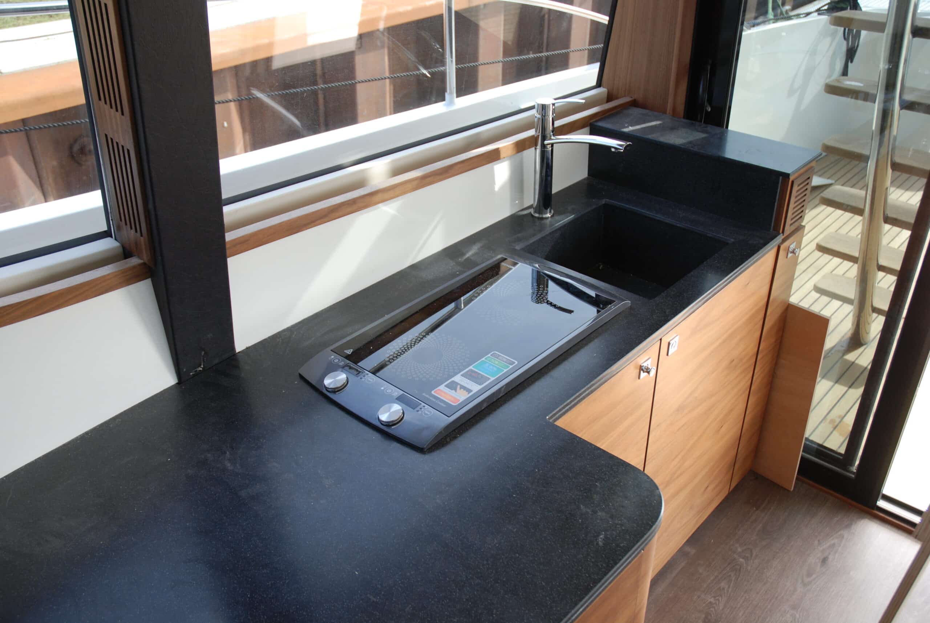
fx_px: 854
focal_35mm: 33
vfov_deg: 40.1
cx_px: 465
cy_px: 312
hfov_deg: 57.2
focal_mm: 22
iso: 200
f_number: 4.5
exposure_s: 1/80
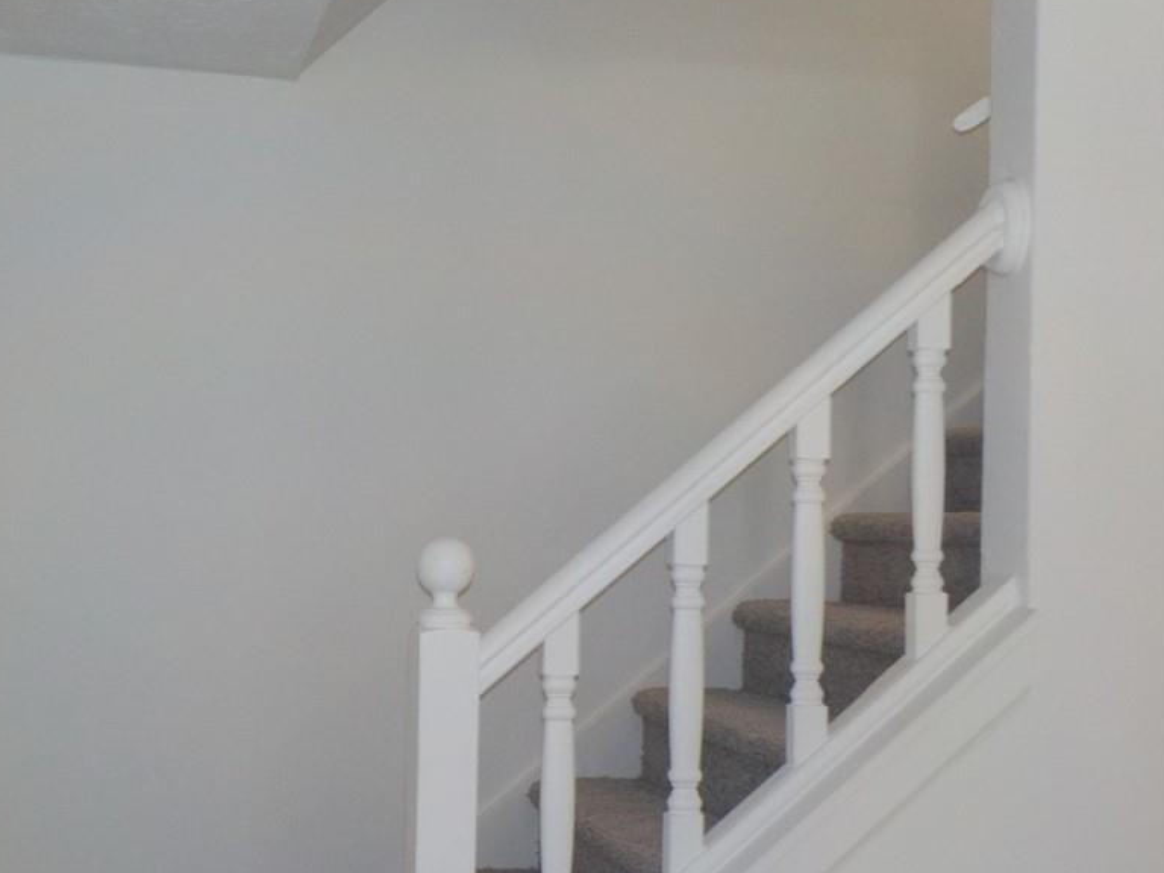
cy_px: 561
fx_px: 1345
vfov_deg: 35.7
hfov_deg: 46.1
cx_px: 397
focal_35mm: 40
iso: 200
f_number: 3.3
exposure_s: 1/30
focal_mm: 4.1
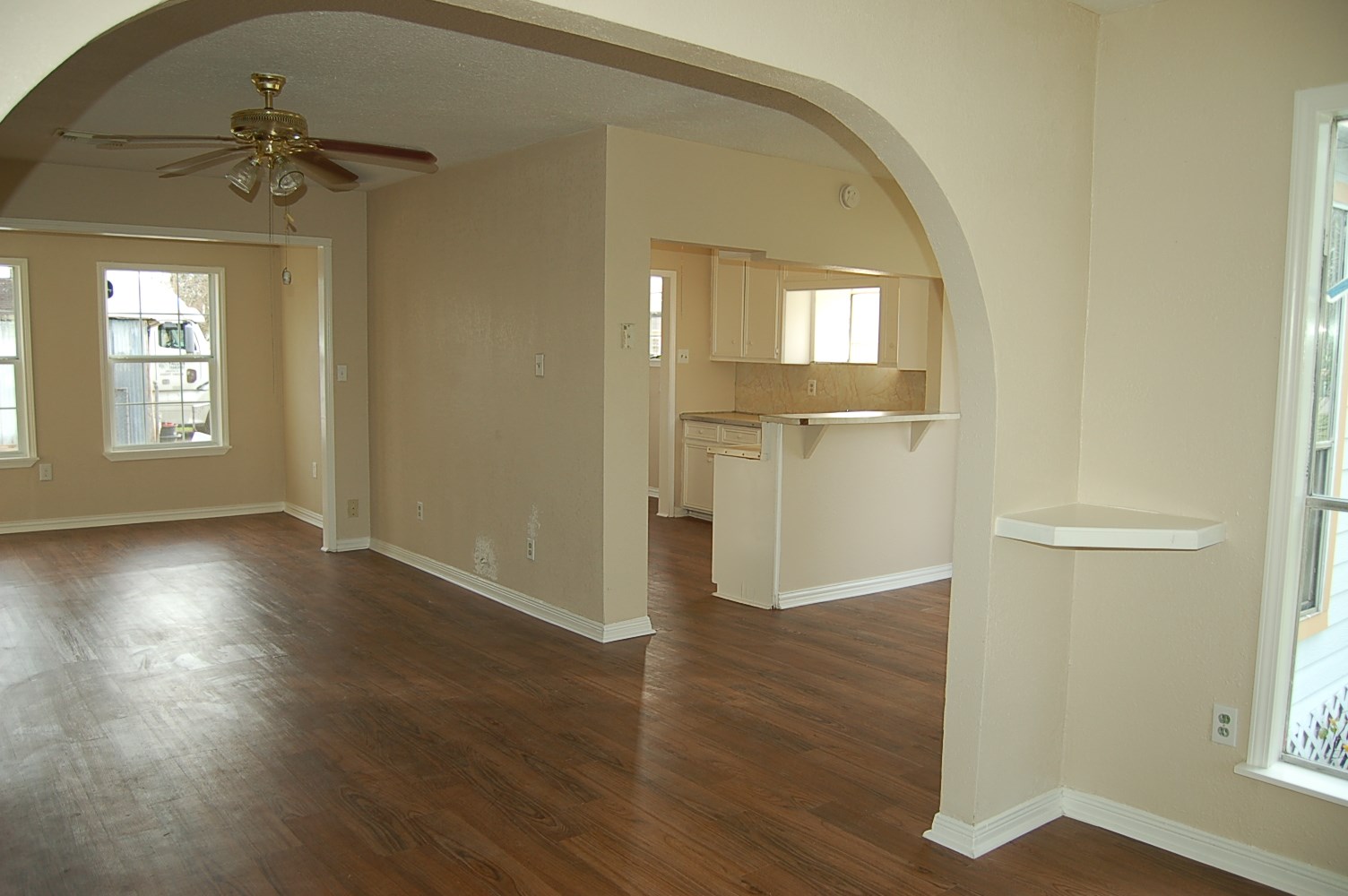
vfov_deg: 47.8
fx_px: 1010
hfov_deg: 67.4
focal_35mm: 27
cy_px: 448
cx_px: 674
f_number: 3.5
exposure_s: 1/60
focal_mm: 18
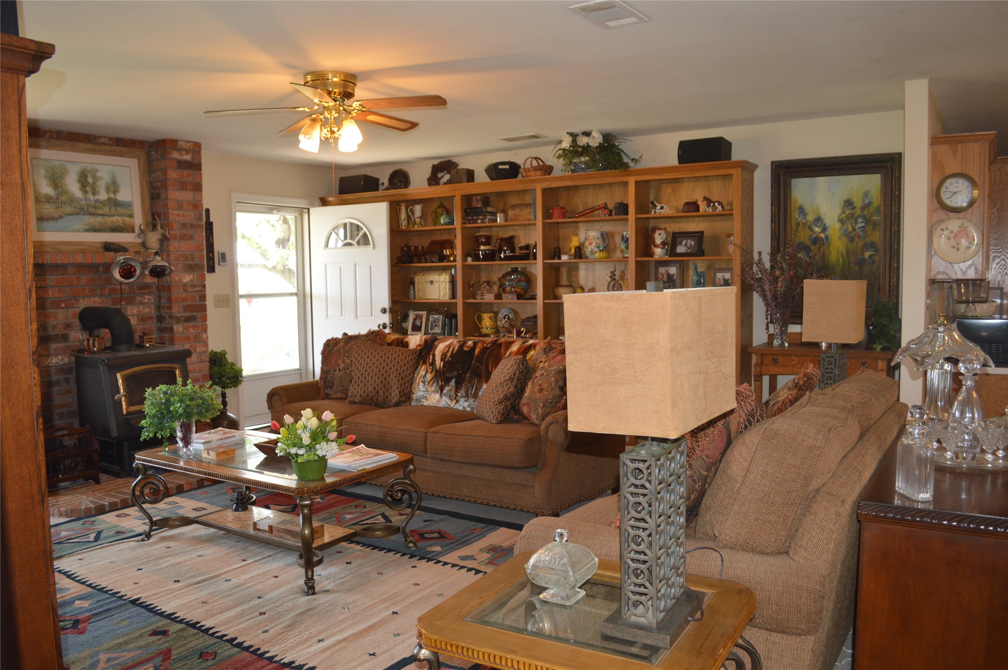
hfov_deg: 67.4
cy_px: 335
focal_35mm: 27
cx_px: 504
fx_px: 755
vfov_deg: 47.8
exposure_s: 1/60
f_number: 4
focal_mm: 18
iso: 400
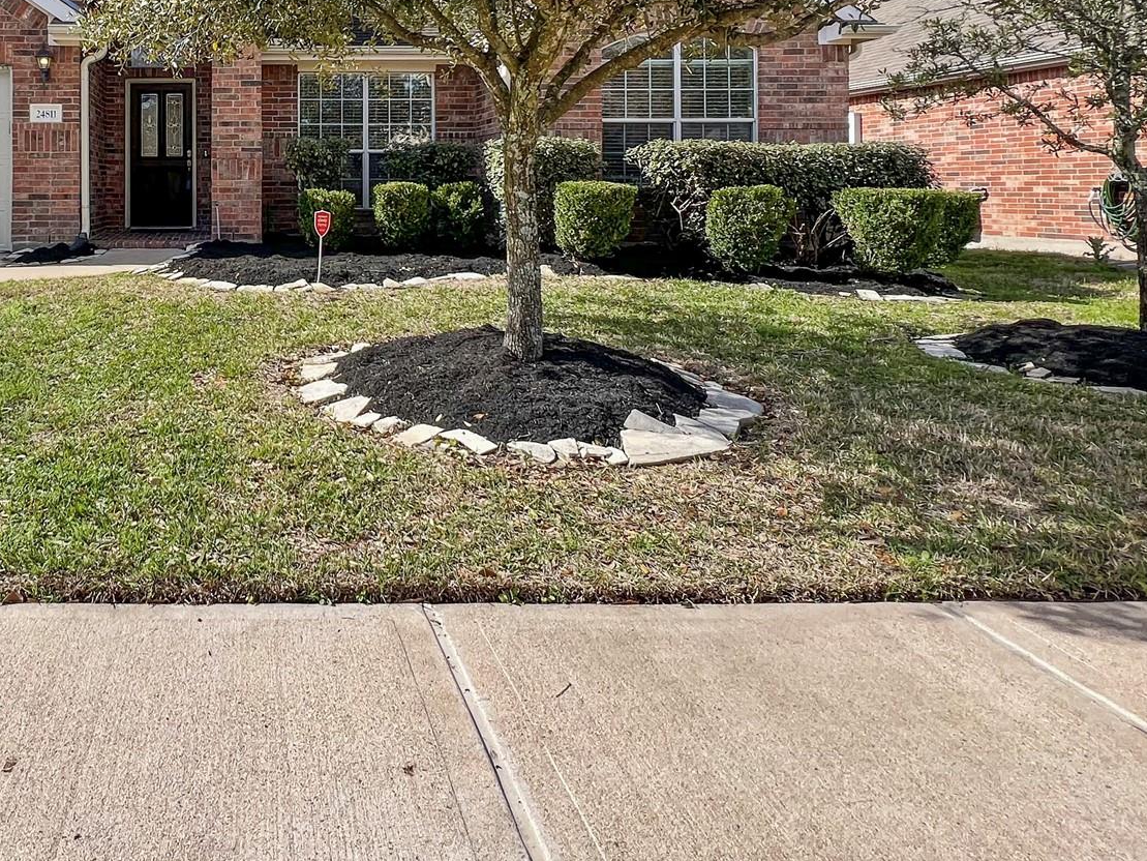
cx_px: 231
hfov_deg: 65.2
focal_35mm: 24
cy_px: 184
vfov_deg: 53.4
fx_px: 795
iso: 32
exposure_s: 1/730
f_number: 1.8
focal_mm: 1.57
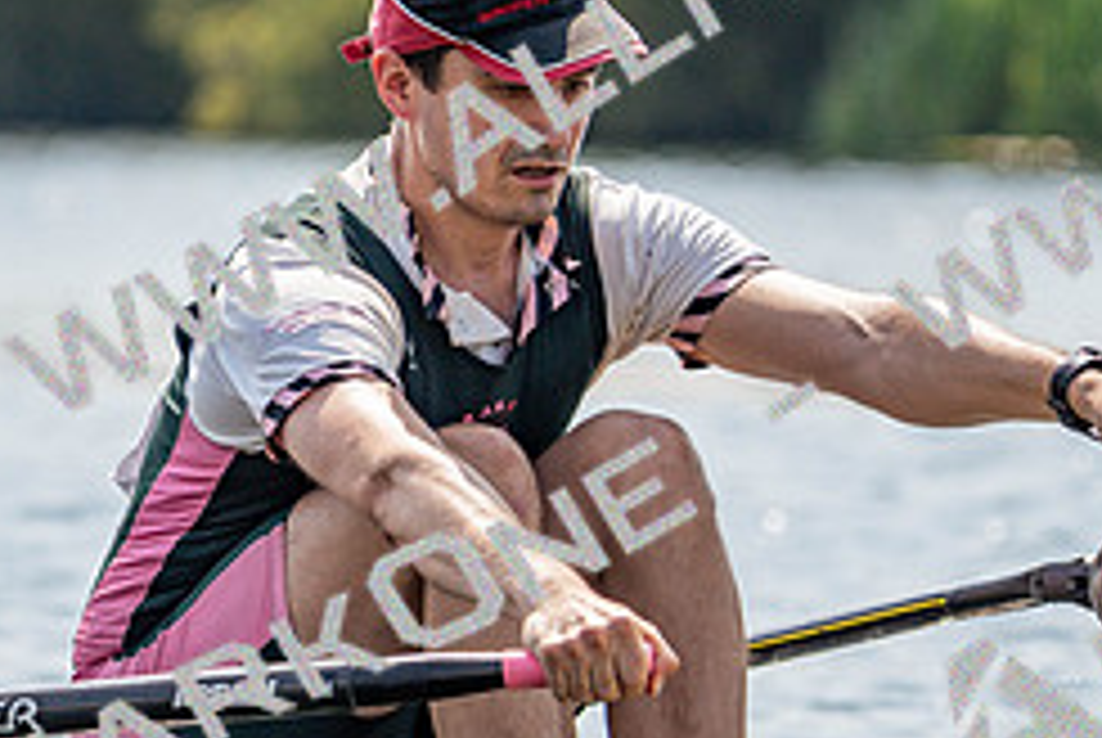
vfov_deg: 2.3
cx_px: 562
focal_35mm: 612
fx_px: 18756
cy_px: 425
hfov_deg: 3.4
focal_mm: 259
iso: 200
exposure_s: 1/1600
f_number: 5.6
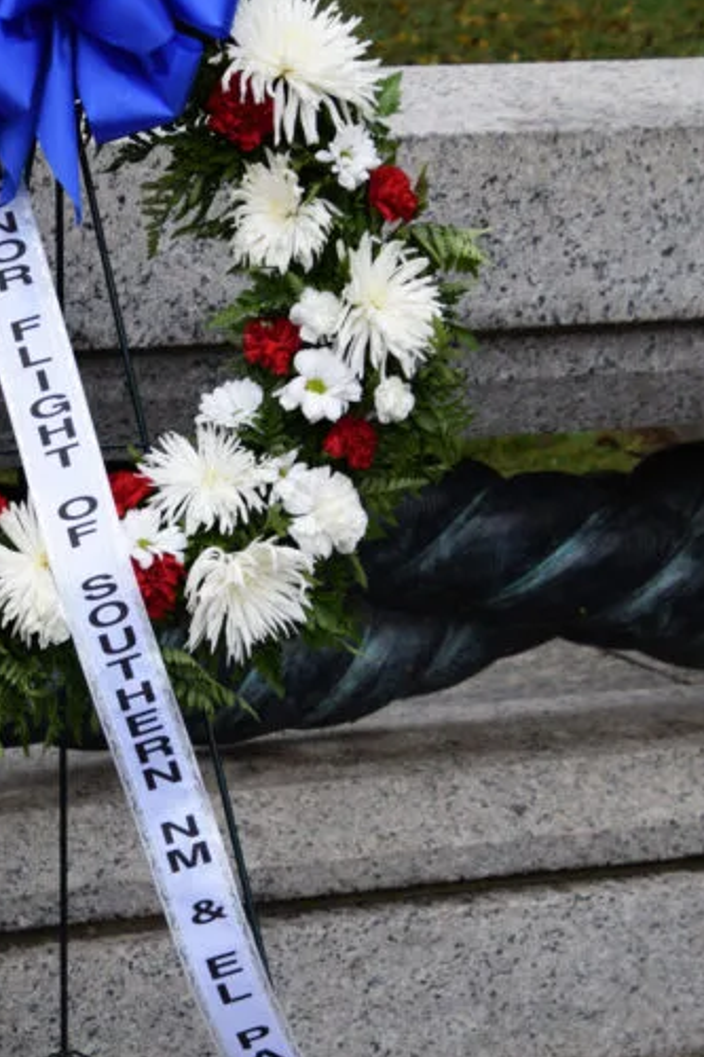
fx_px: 3610
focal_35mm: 123
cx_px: 128
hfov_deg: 11.1
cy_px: 638
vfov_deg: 16.6
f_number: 5.6
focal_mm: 40
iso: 400
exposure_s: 1/125
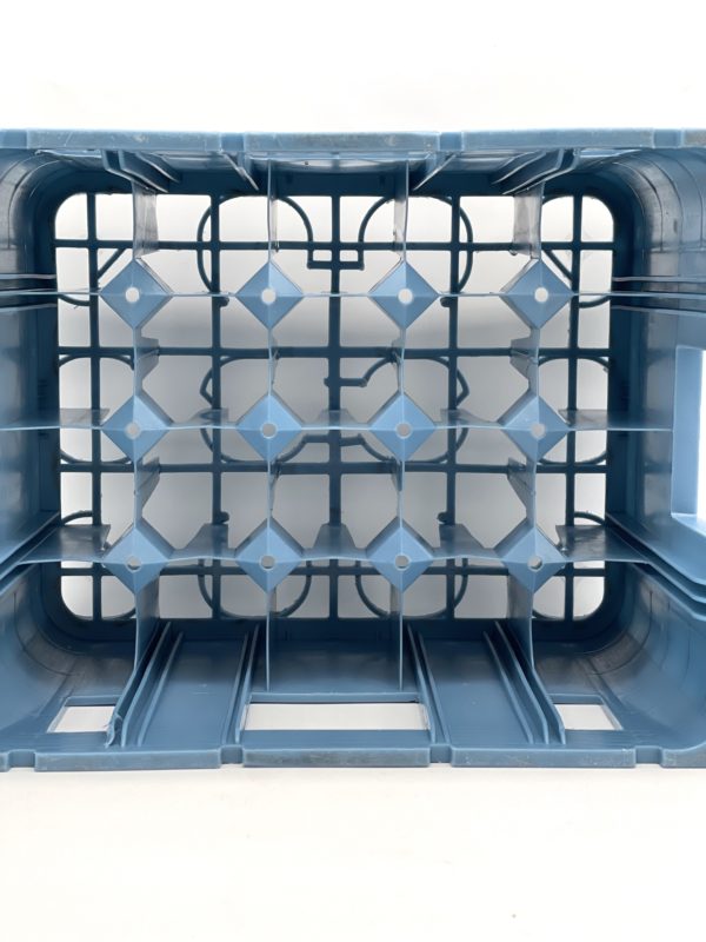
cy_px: 471
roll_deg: +0.0
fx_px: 1740
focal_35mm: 64
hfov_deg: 22.9
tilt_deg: -5.5
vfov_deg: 30.3
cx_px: 353
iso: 80
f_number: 2.2
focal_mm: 7.5
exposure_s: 1/121
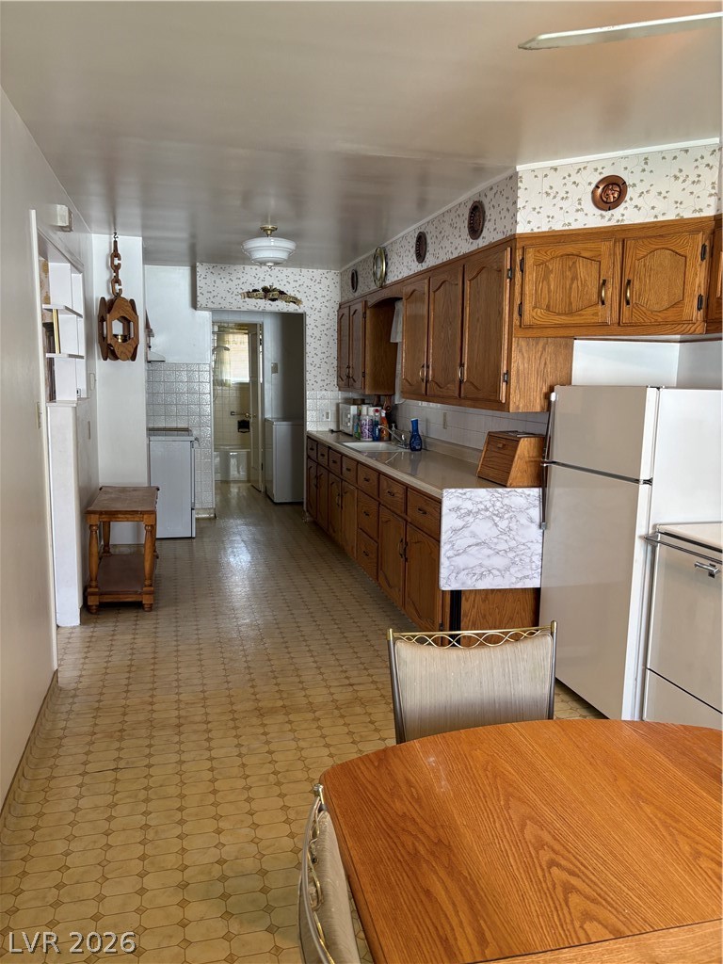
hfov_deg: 53.1
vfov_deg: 67.3
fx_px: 724
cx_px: 362
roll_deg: -0.7
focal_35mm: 26
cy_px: 482
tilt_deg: -7.4
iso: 125
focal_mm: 5.96
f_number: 1.6
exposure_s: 1/60
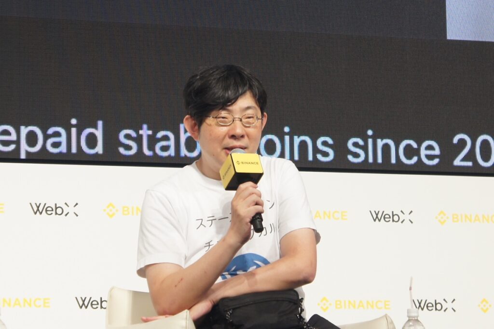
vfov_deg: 22.6
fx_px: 823
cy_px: 164
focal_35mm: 60
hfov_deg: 33.4
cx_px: 247
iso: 320
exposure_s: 1/80
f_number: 4.5
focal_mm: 40
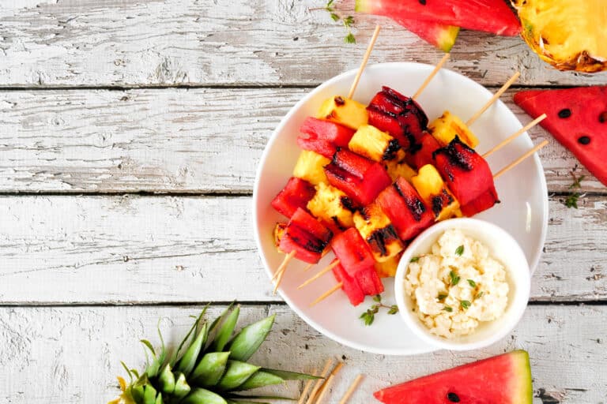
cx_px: 304
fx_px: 658
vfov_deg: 34.2
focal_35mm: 39
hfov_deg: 49.6
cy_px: 202
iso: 100
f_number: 16
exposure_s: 2
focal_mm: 26
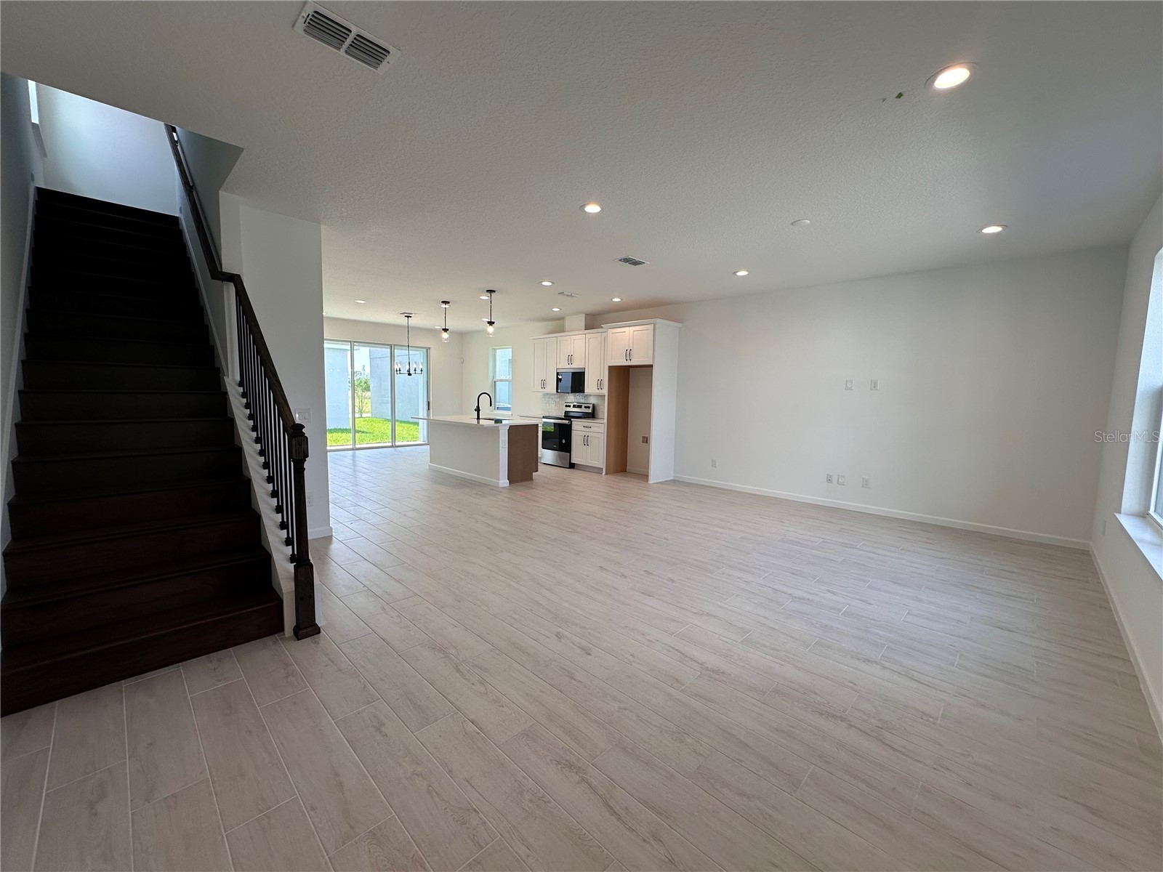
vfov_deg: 85.7
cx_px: 582
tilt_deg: -5.2
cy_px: 436
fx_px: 470
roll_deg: -1.8
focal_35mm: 14
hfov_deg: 102.1
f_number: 2.2
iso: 50
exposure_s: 1/120
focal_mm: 2.22
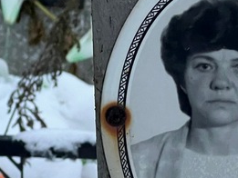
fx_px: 1623
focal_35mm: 236
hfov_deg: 8.3
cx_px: 227
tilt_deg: -19.4
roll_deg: +0.1
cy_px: 135
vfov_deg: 6.3
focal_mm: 9
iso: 400
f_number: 2.8
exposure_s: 1/60
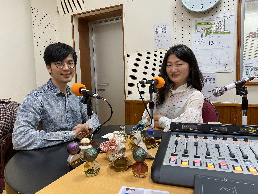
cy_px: 97
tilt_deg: -6.0
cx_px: 129
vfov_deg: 53.1
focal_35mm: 26
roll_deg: +1.6
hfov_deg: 67.3
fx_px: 194
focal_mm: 4.25
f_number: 1.8
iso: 200
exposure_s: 1/60
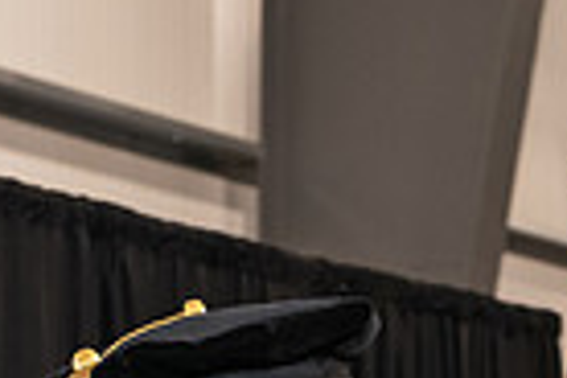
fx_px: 4110
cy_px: 717
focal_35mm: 261
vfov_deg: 5.2
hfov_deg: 7.9
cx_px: 477
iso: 2000
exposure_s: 1/125
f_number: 5
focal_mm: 62
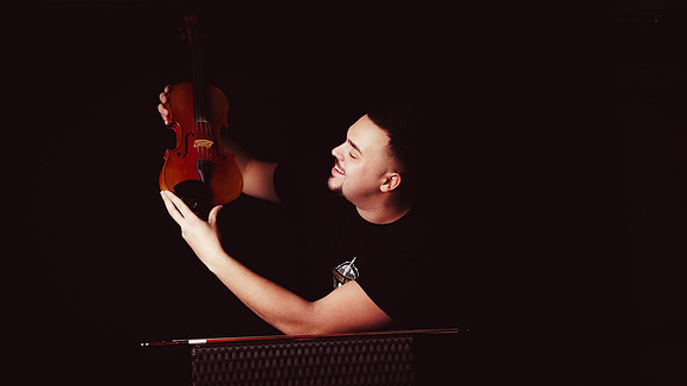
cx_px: 342
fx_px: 996
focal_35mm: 55
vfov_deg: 21.9
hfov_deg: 38.1
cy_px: 154
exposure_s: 1/250
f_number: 6.3
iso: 100
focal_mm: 50
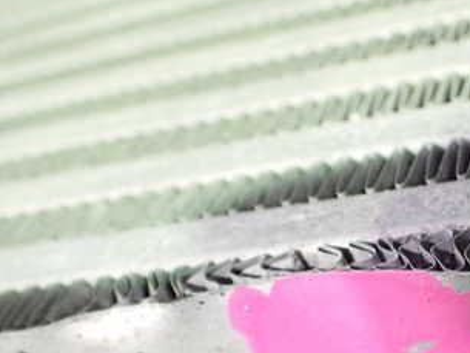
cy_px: 282
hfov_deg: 31.0
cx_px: 436
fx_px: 801
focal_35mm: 59
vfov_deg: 24.4
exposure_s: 1/30
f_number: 2.3
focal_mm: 5.4
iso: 800
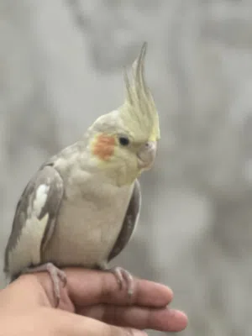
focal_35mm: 77
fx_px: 747
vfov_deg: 25.3
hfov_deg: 19.1
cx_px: 126
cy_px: 168
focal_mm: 9
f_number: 2.8
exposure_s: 1/34
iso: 320
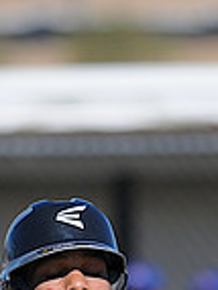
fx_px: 11436
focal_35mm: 1366
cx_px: 68
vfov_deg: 1.4
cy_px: 425
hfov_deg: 1.1
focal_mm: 300
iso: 200
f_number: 4
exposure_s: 1/2000
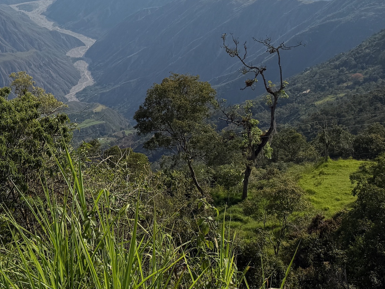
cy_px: -27
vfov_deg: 25.6
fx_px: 589
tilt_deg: -10.5
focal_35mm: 53
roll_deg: +3.8
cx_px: 70
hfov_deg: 34.9
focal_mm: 6.76
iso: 80
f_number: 1.78
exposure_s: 1/10309
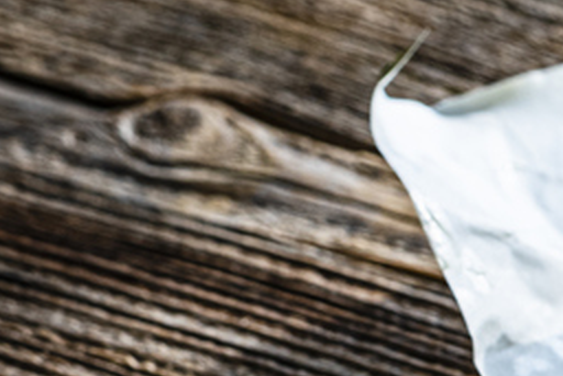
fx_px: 6900
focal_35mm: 441
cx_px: 1105
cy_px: 224
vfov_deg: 3.1
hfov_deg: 4.6
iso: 100
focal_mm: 90
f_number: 8
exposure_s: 1/25
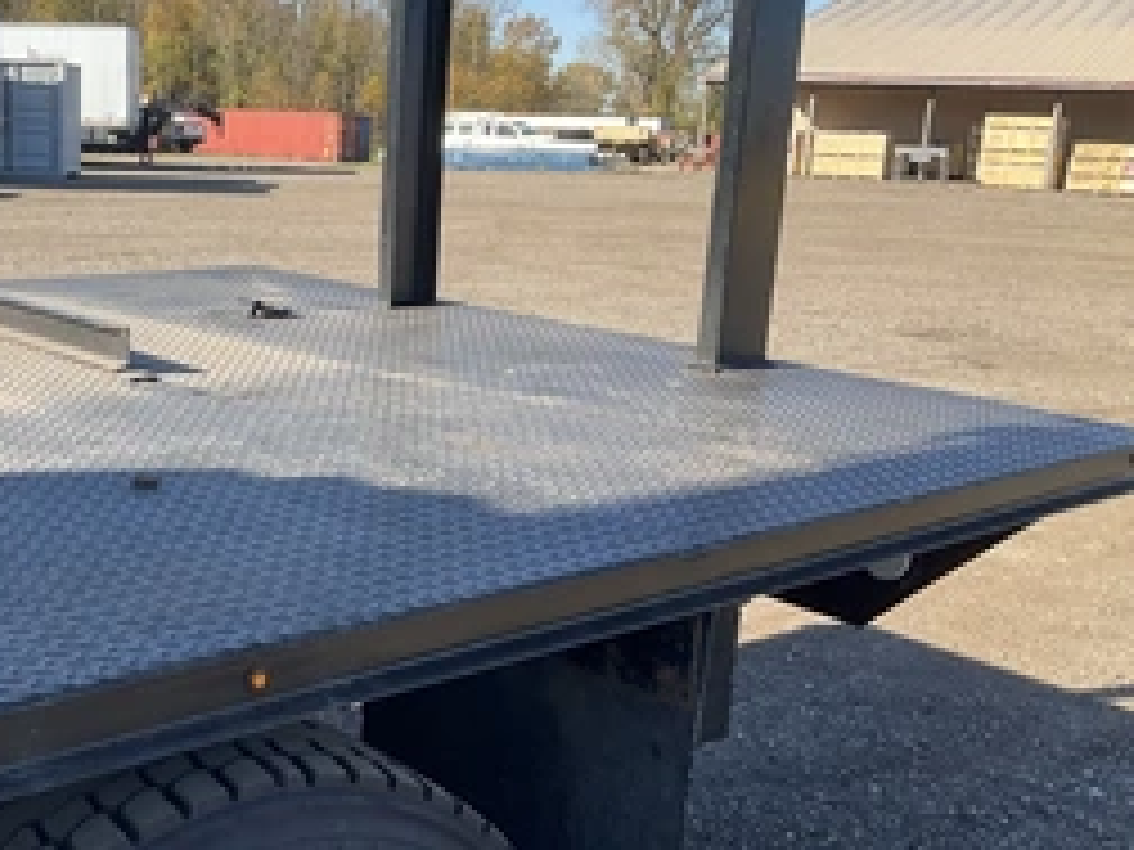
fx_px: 1507
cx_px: 261
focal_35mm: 46
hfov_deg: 39.9
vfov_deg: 31.5
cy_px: 450
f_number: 1.8
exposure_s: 1/728
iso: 25
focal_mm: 3
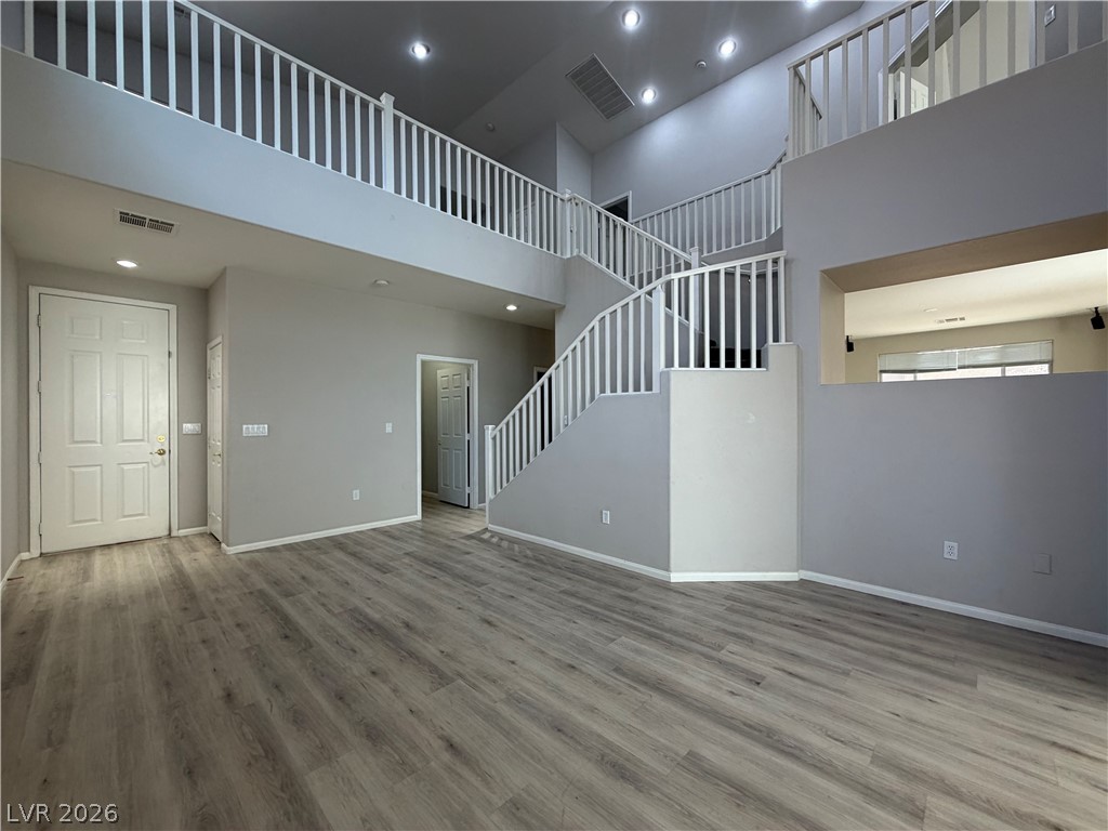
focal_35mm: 14
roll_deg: -0.4
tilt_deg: +1.2
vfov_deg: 85.7
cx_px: 554
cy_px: 416
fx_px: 448
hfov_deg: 102.1
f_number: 2.2
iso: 200
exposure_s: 1/120
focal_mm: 2.22
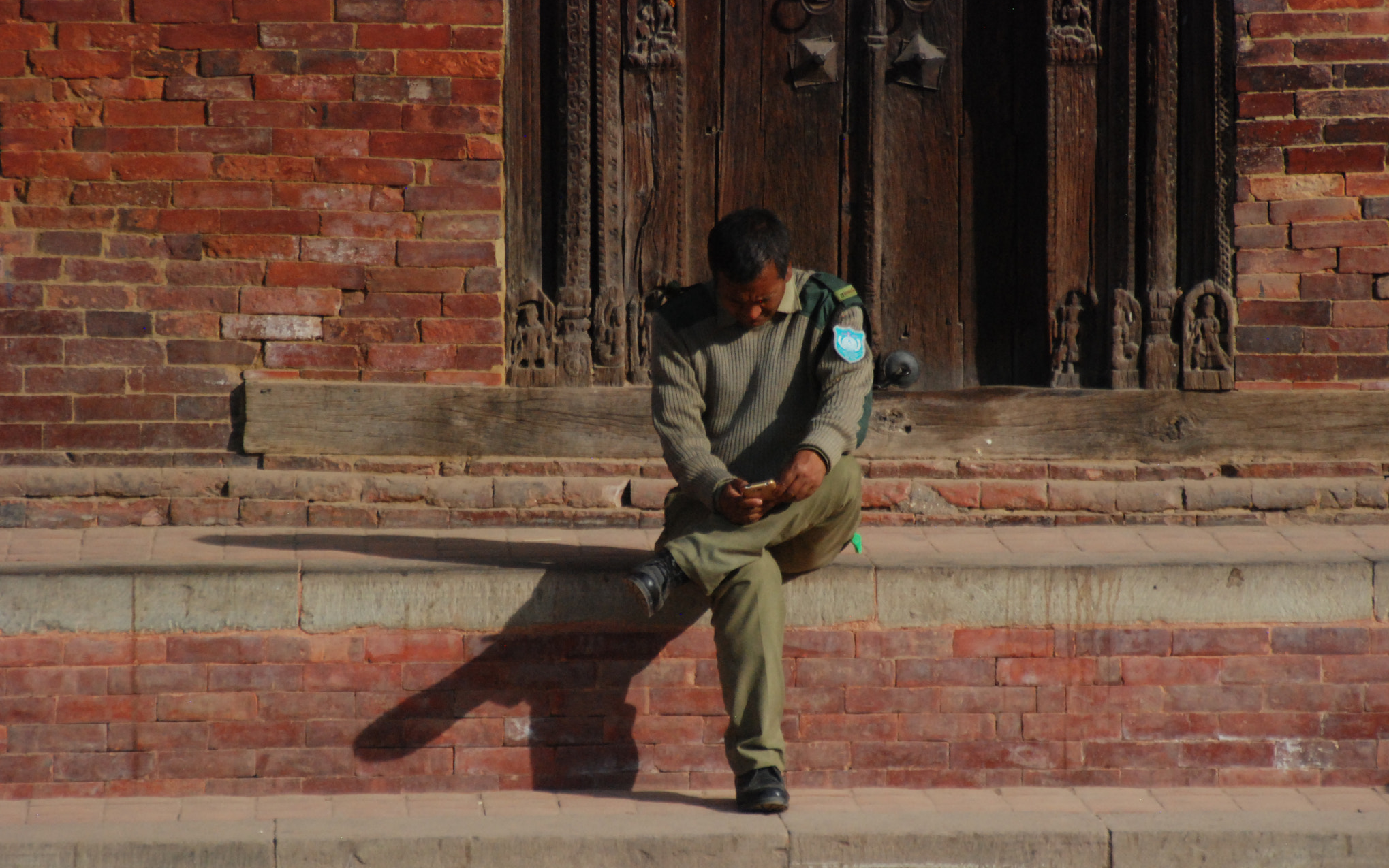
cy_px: 414
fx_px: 7856
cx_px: 692
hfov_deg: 10.1
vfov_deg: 6.3
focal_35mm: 208
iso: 1000
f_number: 6.3
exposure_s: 1/2500
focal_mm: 135
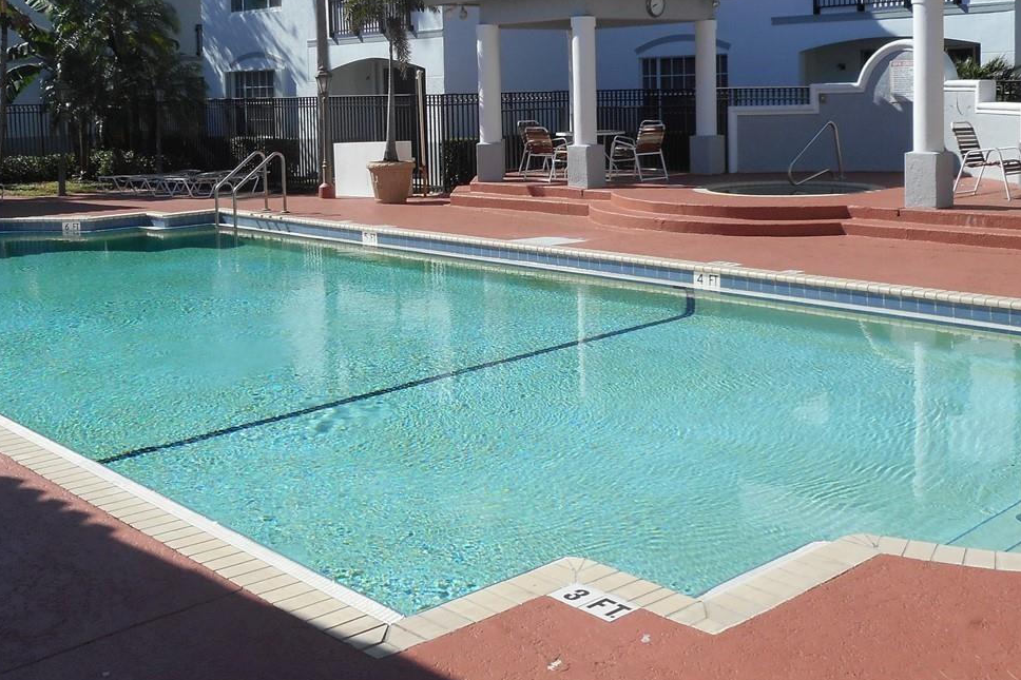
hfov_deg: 45.4
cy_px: 164
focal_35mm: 43
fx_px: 1219
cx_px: 450
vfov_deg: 30.6
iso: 80
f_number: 3.7
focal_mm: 4.5
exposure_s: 1/800
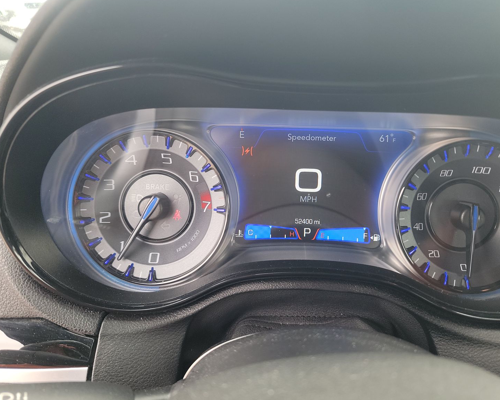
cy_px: 198
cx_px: 263
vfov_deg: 54.9
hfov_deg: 66.0
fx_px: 385
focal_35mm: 26
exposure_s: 1/59
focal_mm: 6.7
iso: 101
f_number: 1.8
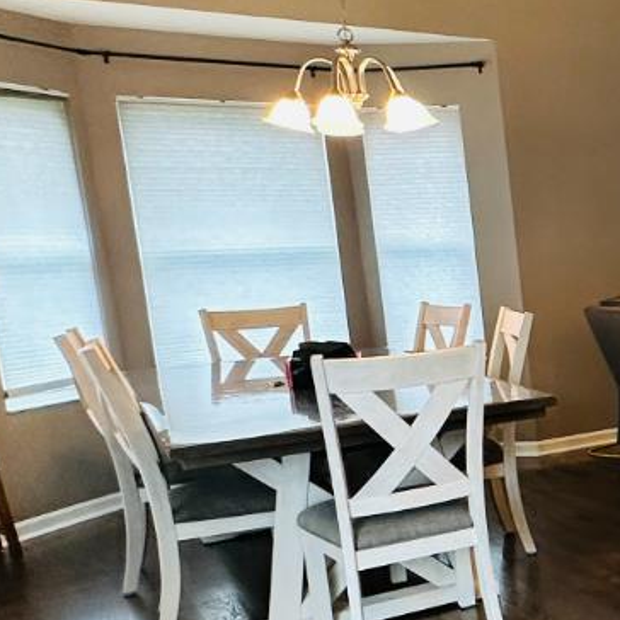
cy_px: 379
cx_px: 1012
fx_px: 1033
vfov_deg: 33.3
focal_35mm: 51
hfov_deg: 23.6
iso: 200
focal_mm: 2.22
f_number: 2.2
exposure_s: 1/60
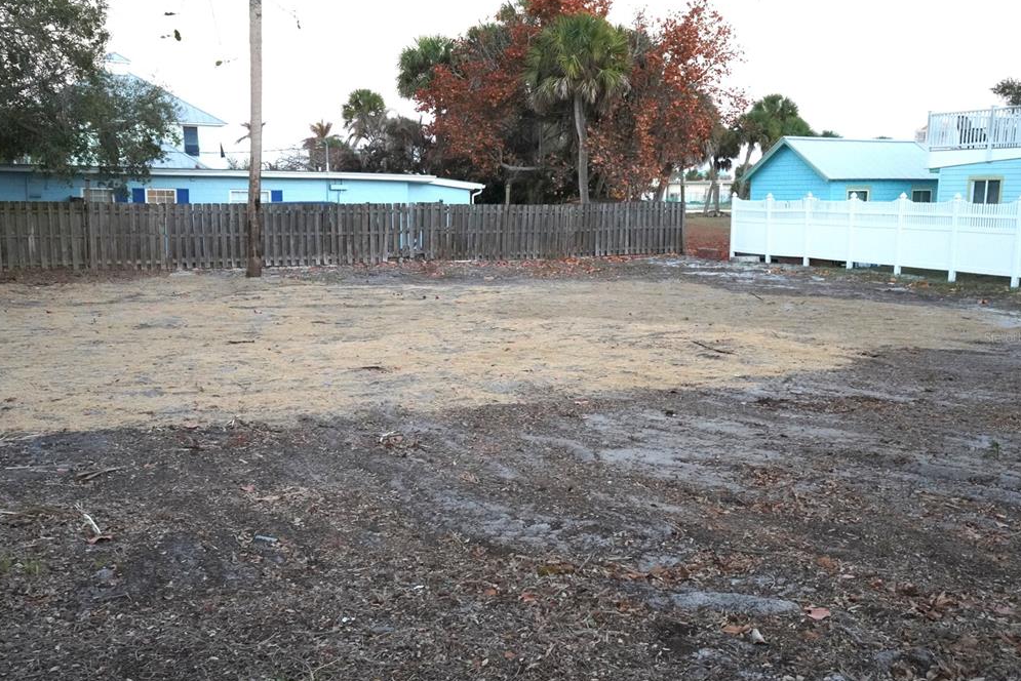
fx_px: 1021
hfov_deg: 53.1
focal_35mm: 36
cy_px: 337
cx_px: 517
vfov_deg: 36.9
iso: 10000
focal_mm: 35
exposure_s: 1/40
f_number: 22
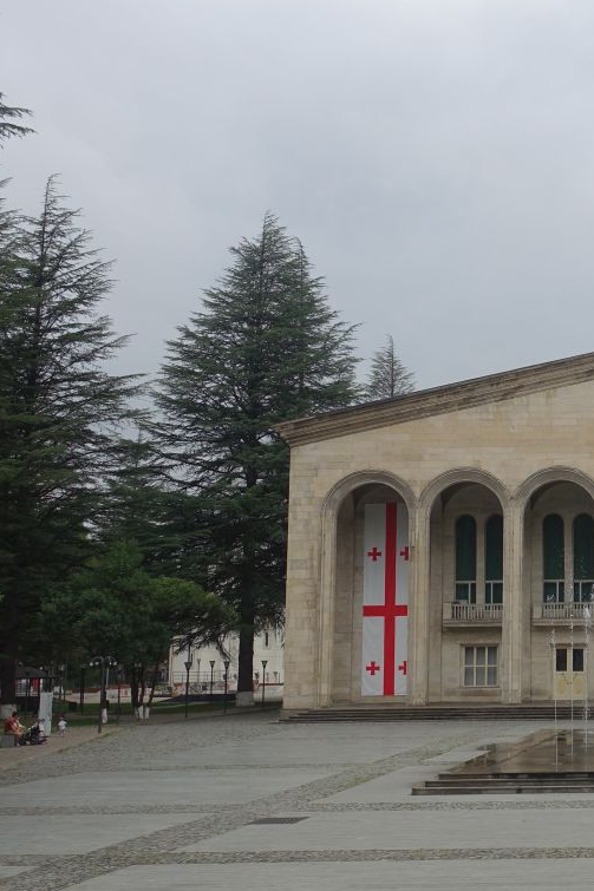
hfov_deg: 21.3
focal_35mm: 58
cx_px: 757
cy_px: 452
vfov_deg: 34.5
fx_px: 1436
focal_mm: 11.69
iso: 125
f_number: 5.6
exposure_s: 1/320
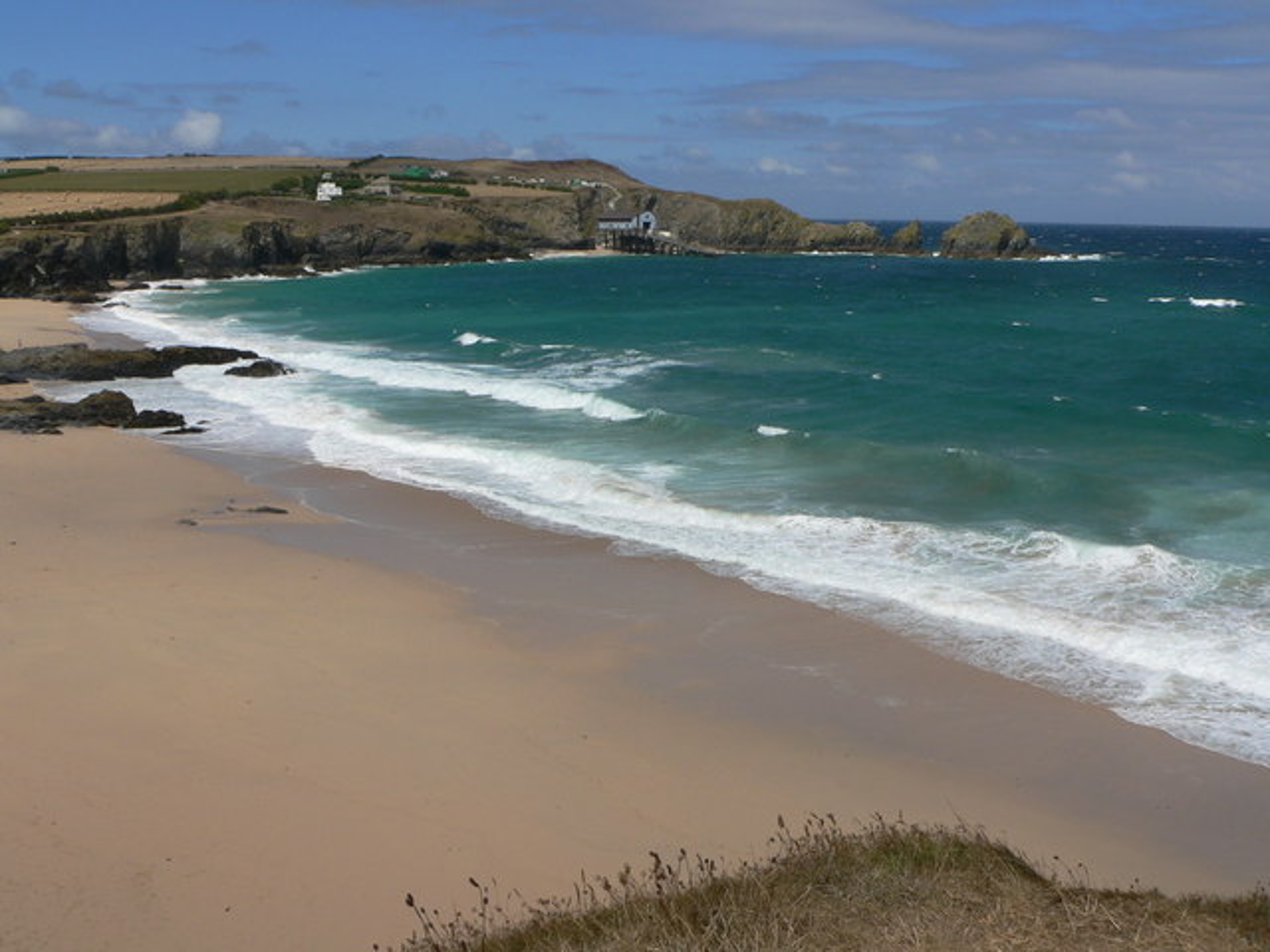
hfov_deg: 51.4
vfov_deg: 39.7
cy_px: 476
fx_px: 1321
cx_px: 635
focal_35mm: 36
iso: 80
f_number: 5.6
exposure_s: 1/1000
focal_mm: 6
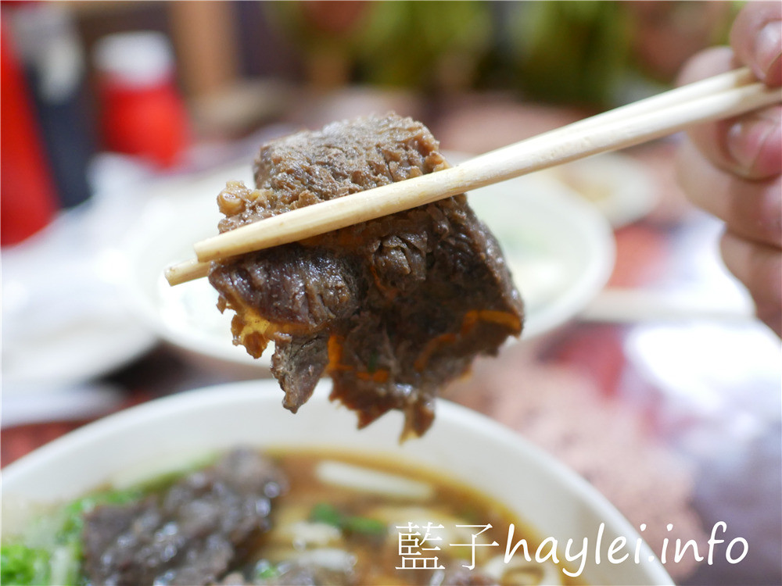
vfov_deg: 46.8
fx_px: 678
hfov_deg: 60.0
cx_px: 391
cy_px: 293
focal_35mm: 30
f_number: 1.7
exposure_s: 1/60
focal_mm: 15
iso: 1000
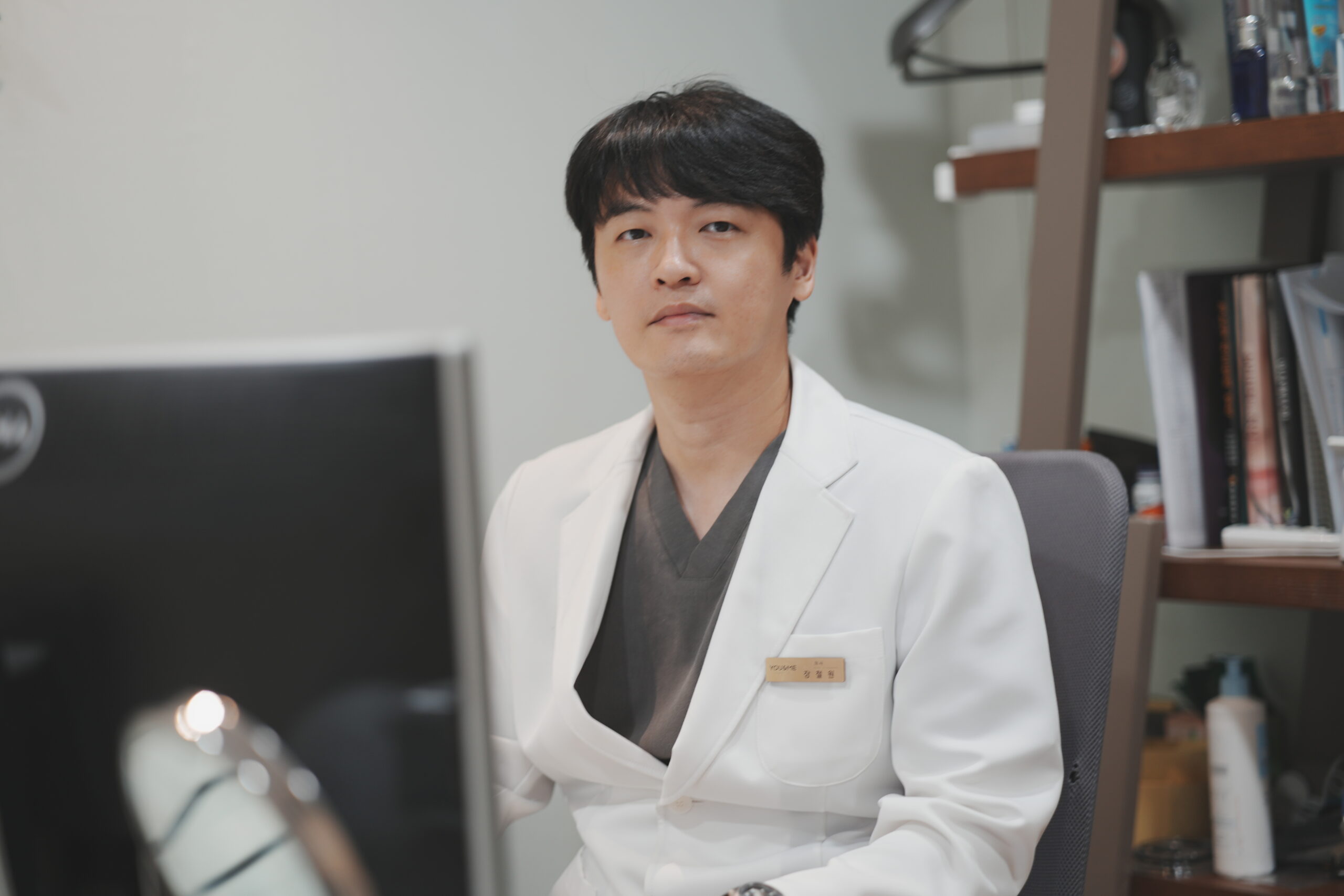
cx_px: 672
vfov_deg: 18.2
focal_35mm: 75
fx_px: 2800
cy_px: 448
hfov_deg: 27.0
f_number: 1.8
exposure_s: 1/80
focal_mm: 75
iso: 125
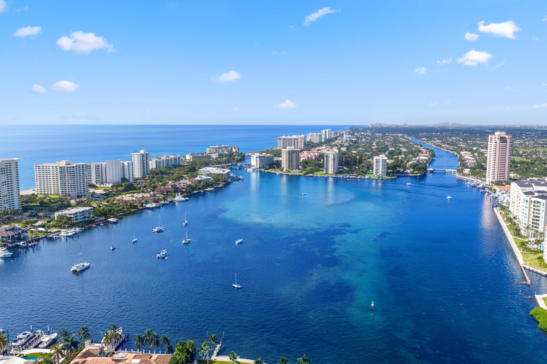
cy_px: 182
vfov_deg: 46.4
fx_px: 425
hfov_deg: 65.5
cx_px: 274
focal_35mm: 28
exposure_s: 1/500
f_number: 2.8
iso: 100
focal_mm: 14.45
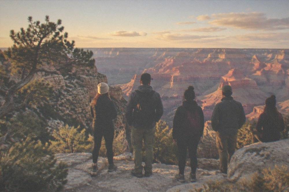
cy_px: 96
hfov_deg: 31.4
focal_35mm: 64
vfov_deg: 21.2
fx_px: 514
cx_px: 144
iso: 400
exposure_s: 1/400
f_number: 8
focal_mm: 64
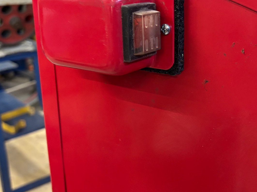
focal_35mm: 50
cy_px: 74
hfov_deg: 37.9
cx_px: 167
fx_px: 371
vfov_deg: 29.0
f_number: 1.6
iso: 250
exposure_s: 1/50
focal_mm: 5.96
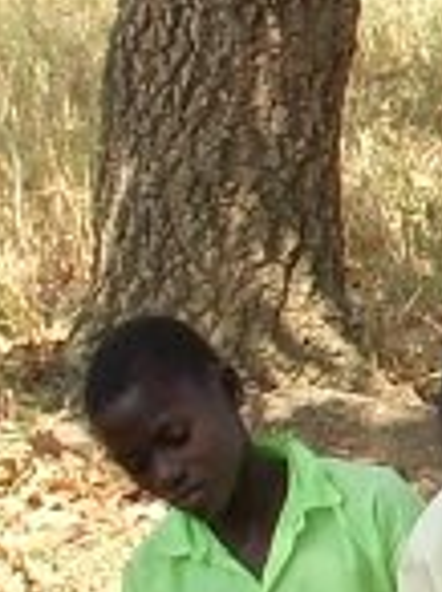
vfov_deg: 7.6
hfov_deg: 5.3
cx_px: 1354
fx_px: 4457
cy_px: 637
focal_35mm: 261
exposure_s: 1/250
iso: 100
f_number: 3.3
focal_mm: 6.3
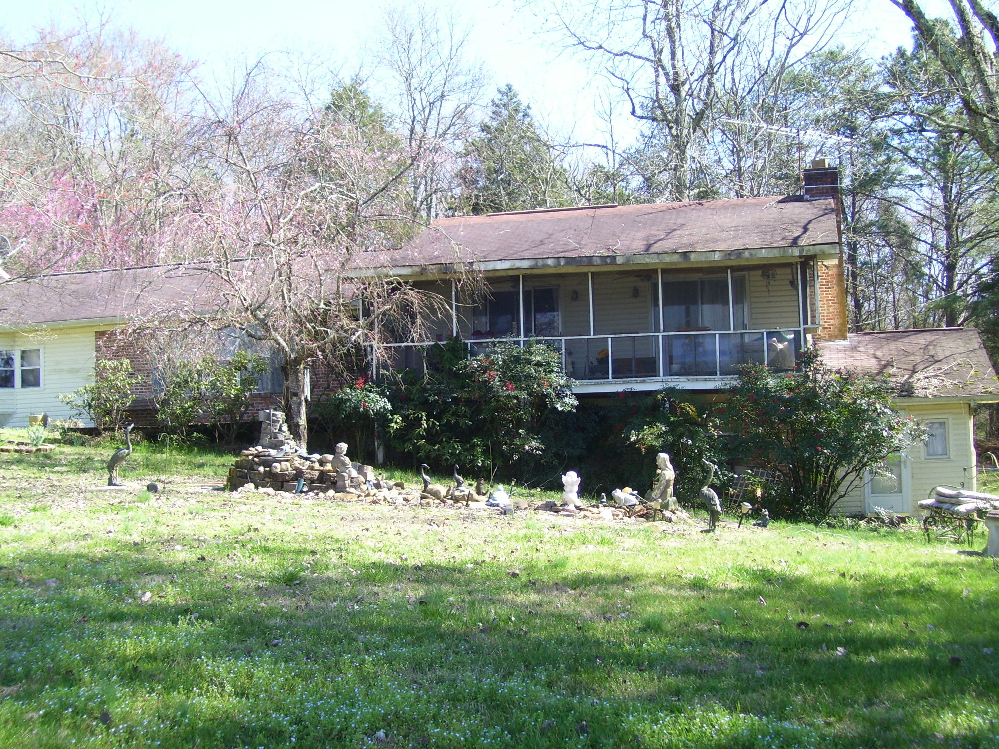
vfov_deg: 31.5
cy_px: 374
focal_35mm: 46
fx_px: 1328
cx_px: 500
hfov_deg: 41.2
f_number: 3
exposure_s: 1/250
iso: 80
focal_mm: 7.6
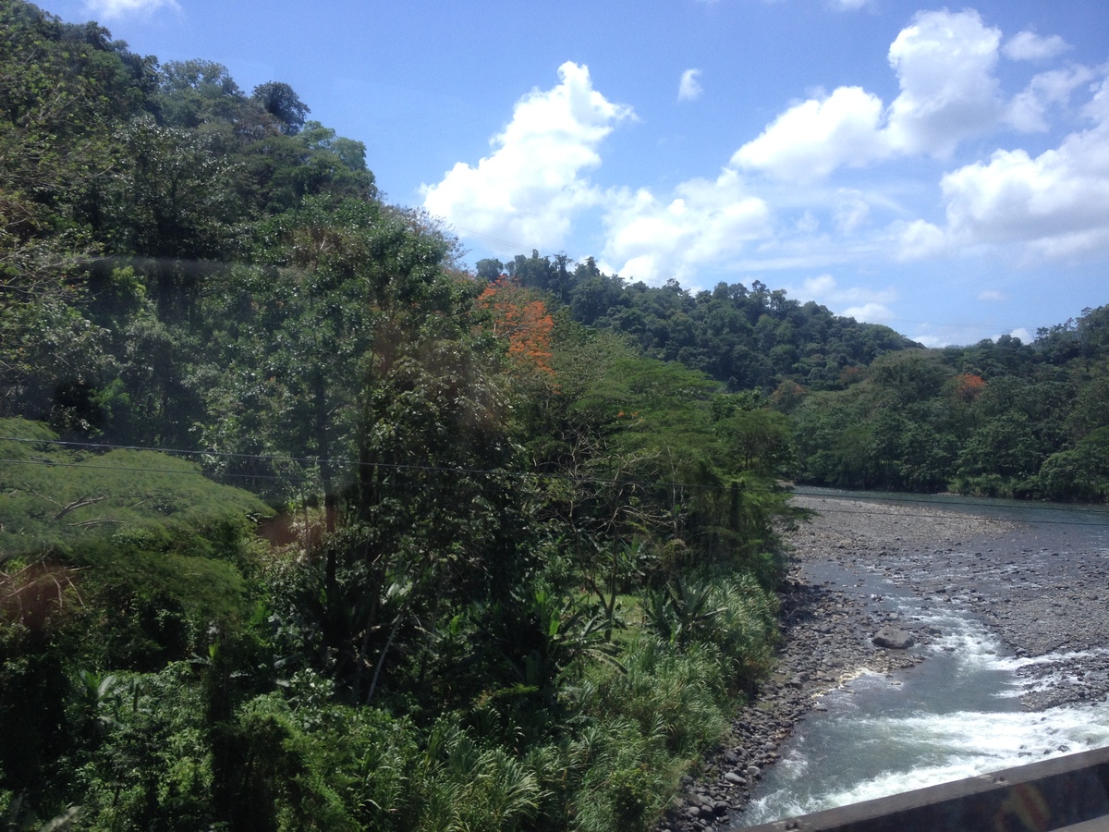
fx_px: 1121
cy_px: 416
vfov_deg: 40.7
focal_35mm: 35
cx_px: 554
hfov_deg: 52.6
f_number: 2.4
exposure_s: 1/708
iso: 50
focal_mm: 4.28
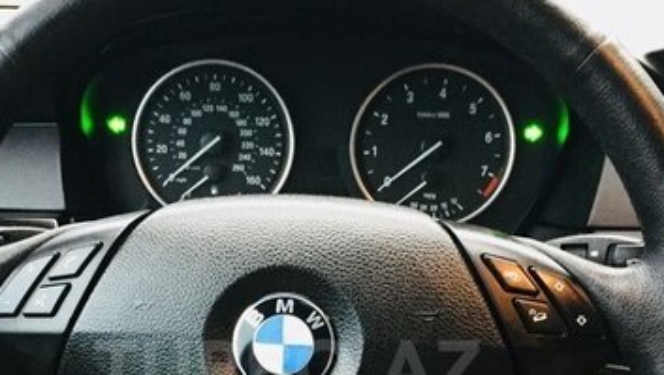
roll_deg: -1.7
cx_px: 288
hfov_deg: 35.4
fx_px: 1039
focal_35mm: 59
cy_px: 368
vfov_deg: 19.8
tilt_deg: -25.8
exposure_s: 1/20
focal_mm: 4.15
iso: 250
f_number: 2.2
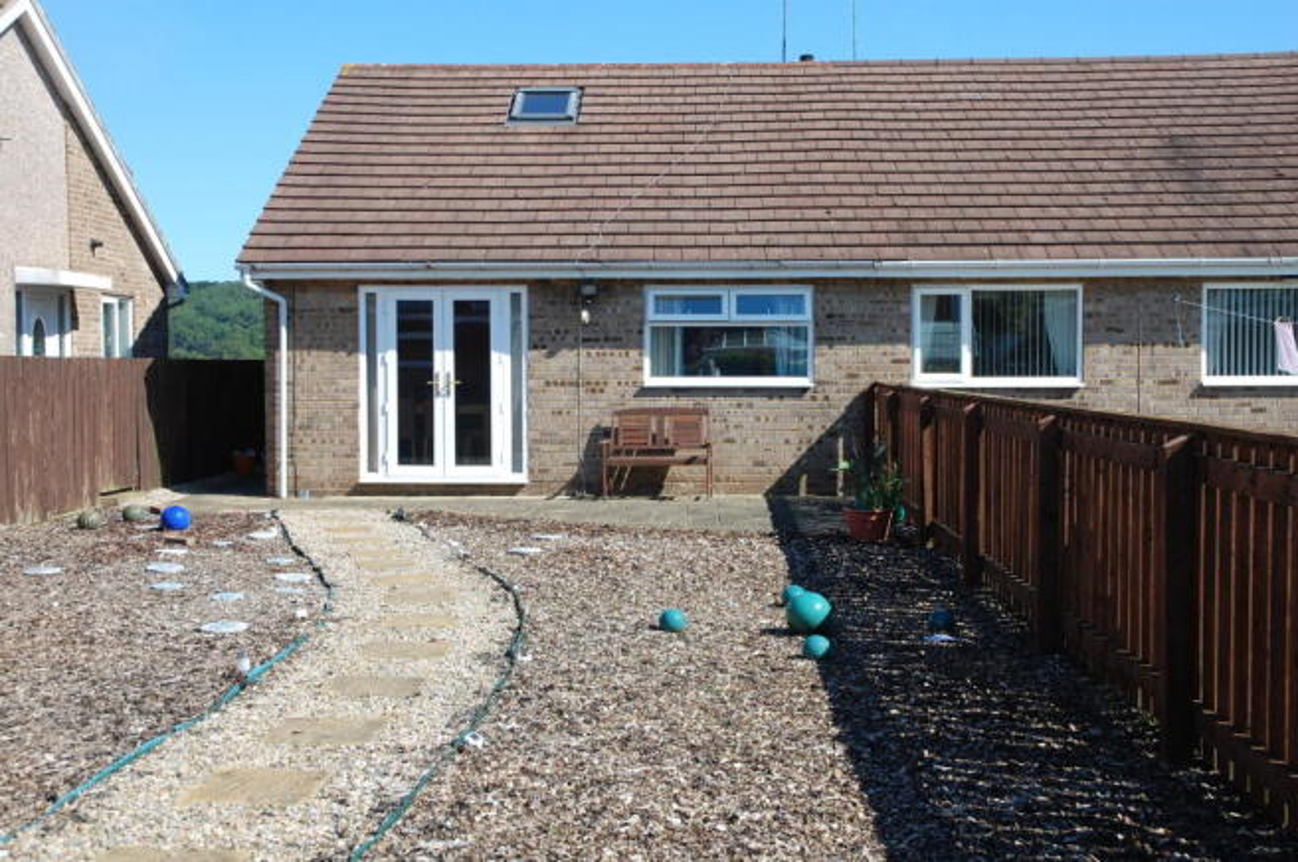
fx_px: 1675
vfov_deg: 28.9
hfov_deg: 42.4
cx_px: 649
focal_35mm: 46
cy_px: 431
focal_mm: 31
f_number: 8
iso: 200
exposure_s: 1/250
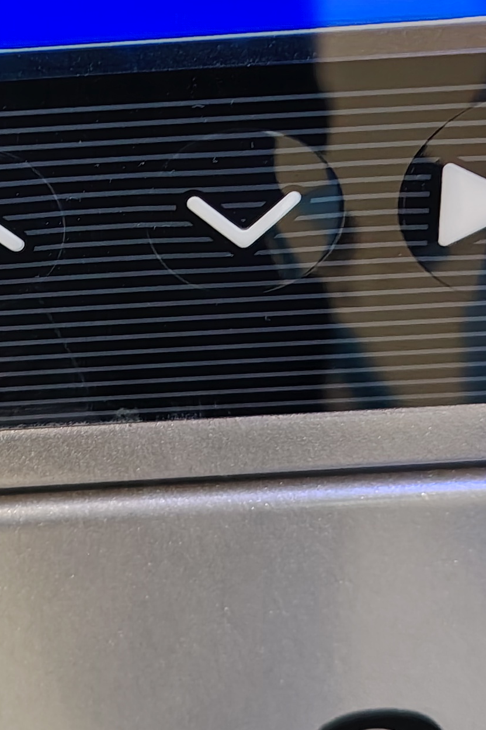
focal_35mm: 80
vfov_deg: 24.6
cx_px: 60
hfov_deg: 16.9
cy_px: 66
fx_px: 1620
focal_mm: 5.25
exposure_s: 1/25
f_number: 1.75
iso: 2025
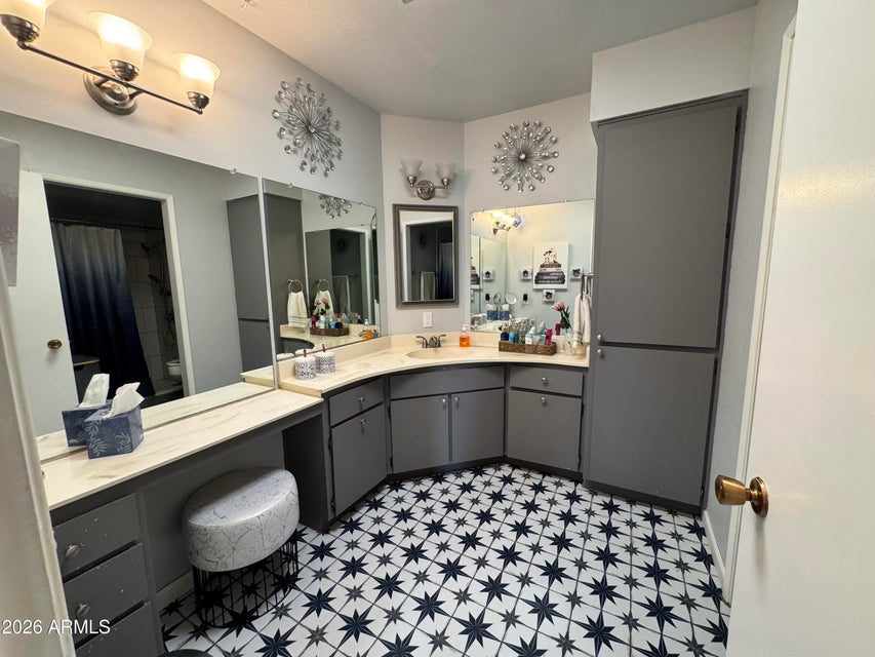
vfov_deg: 85.7
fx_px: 354
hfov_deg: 102.1
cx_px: 438
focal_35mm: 14
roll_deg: +0.9
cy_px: 328
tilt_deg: -8.0
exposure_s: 1/60
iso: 200
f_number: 2.2
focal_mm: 2.22
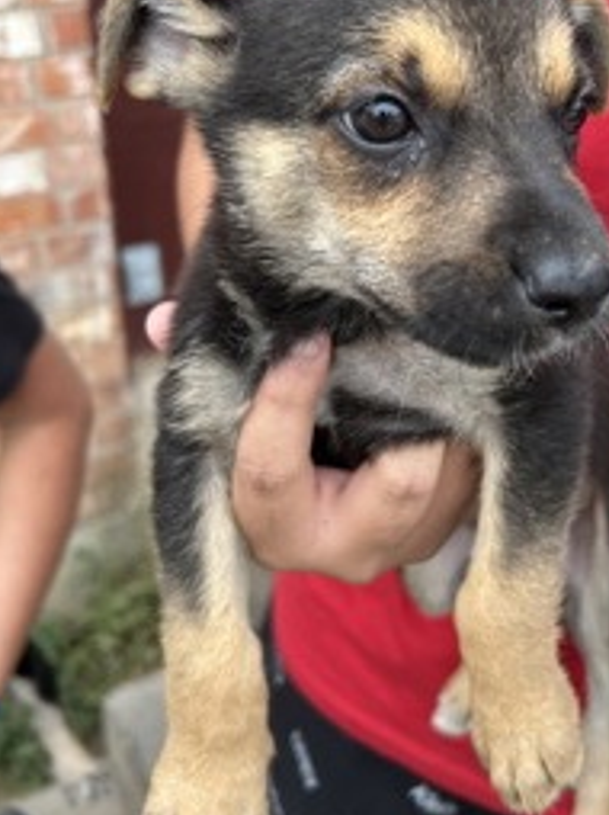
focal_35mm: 43
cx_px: 431
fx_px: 1010
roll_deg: -0.9
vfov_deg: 43.6
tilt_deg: -25.2
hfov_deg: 33.1
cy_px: 321
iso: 50
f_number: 1.5
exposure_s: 1/411
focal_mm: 5.7
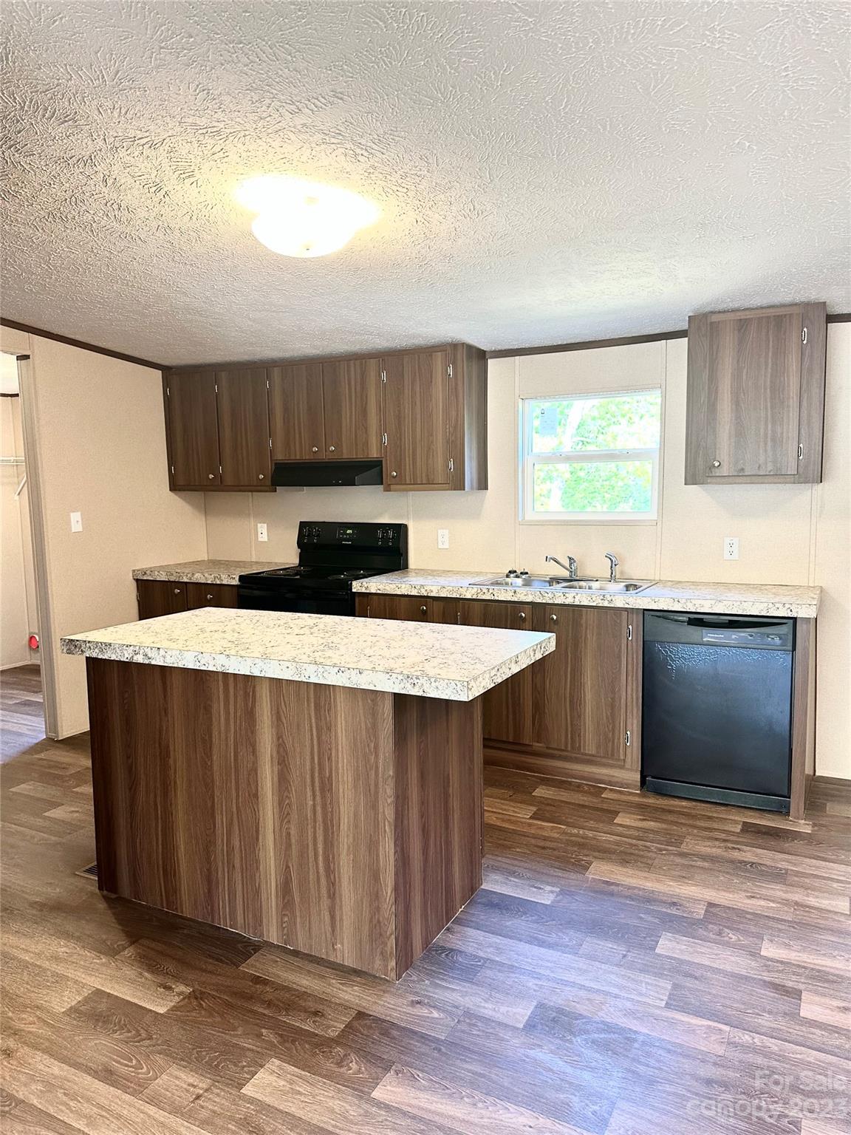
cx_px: 426
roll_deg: +1.2
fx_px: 787
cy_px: 568
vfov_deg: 71.6
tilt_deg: -6.0
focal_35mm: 24
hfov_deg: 56.8
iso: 160
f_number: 1.78
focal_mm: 6.86
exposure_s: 1/60
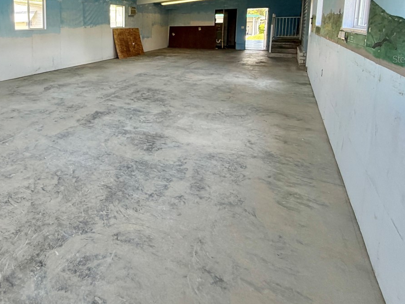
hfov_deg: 62.7
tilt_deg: -6.8
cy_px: 59
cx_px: 74
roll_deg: +1.2
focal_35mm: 25
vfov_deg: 51.3
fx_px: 292
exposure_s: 1/121
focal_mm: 2.22
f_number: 2.2
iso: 160
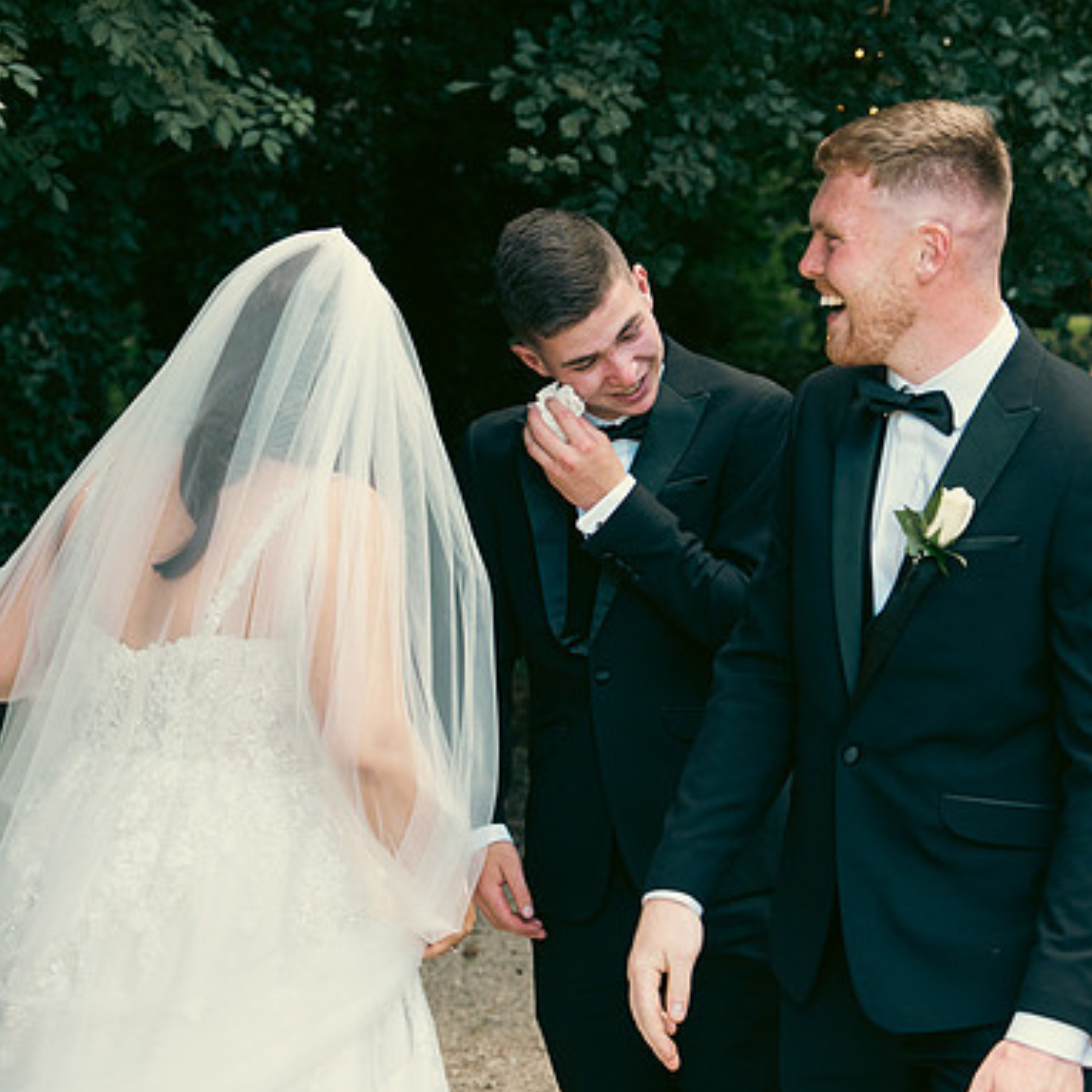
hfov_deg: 19.3
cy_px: 546
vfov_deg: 19.3
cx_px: 644
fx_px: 3212
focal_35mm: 90
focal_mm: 47
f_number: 3.5
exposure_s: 1/200
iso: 320
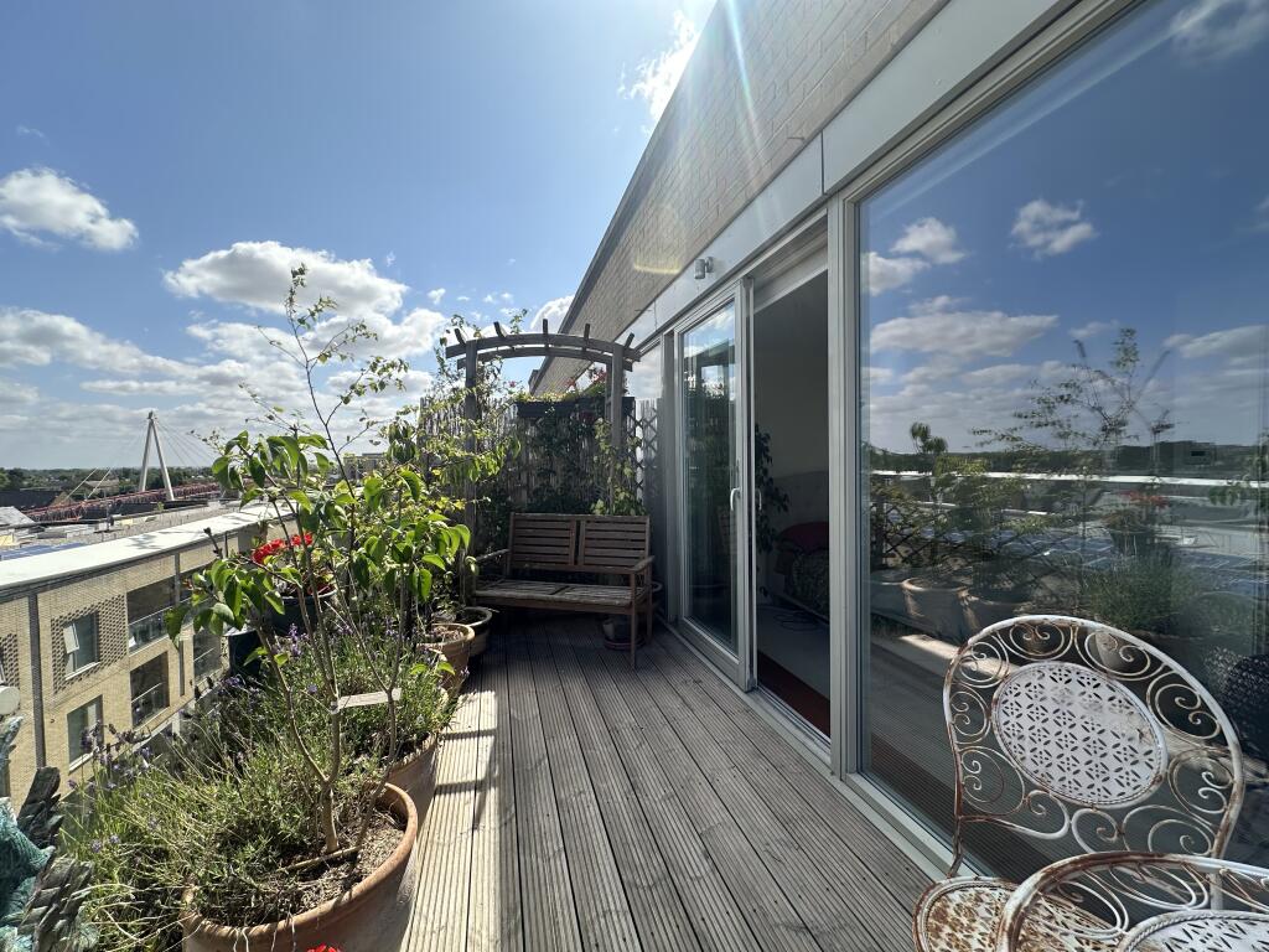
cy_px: 476
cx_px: 634
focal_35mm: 14
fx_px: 513
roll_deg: -0.4
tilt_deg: -1.7
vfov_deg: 85.7
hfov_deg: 102.1
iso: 40
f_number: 2.2
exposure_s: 1/1195
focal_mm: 2.22
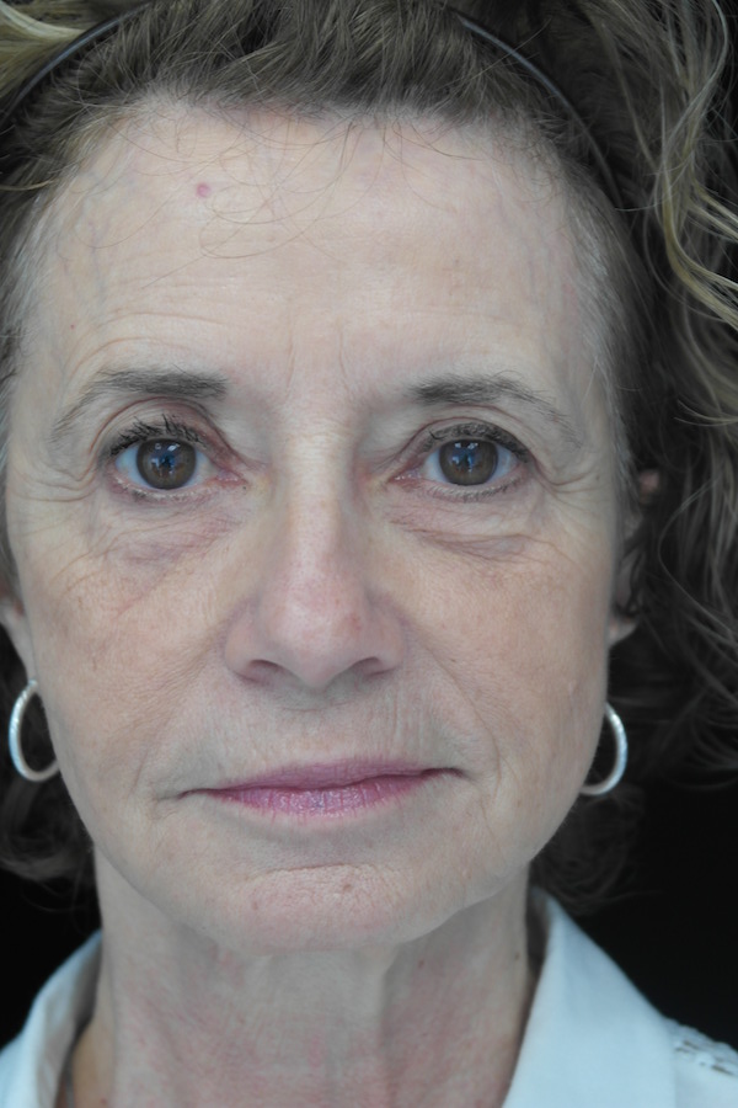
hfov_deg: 17.7
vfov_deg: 26.3
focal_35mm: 77
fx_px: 2368
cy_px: 554
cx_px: 369
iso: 400
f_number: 5.6
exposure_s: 1/40
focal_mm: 50
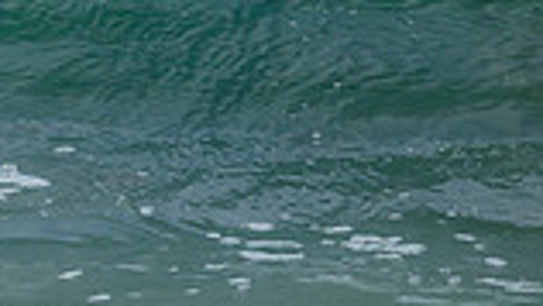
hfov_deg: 0.6
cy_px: -301
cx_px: -330
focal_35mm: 3378
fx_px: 48654
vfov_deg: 0.4
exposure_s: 1/2000
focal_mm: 800
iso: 500
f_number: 6.3
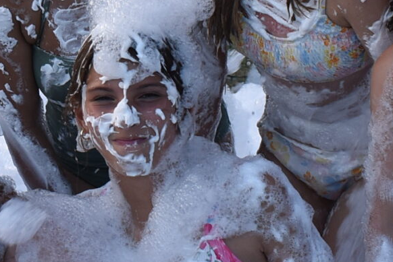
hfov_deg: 15.1
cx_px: -51
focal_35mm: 132
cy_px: -41
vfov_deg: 10.3
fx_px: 1442
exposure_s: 1/250
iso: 360
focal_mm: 20
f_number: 5.6
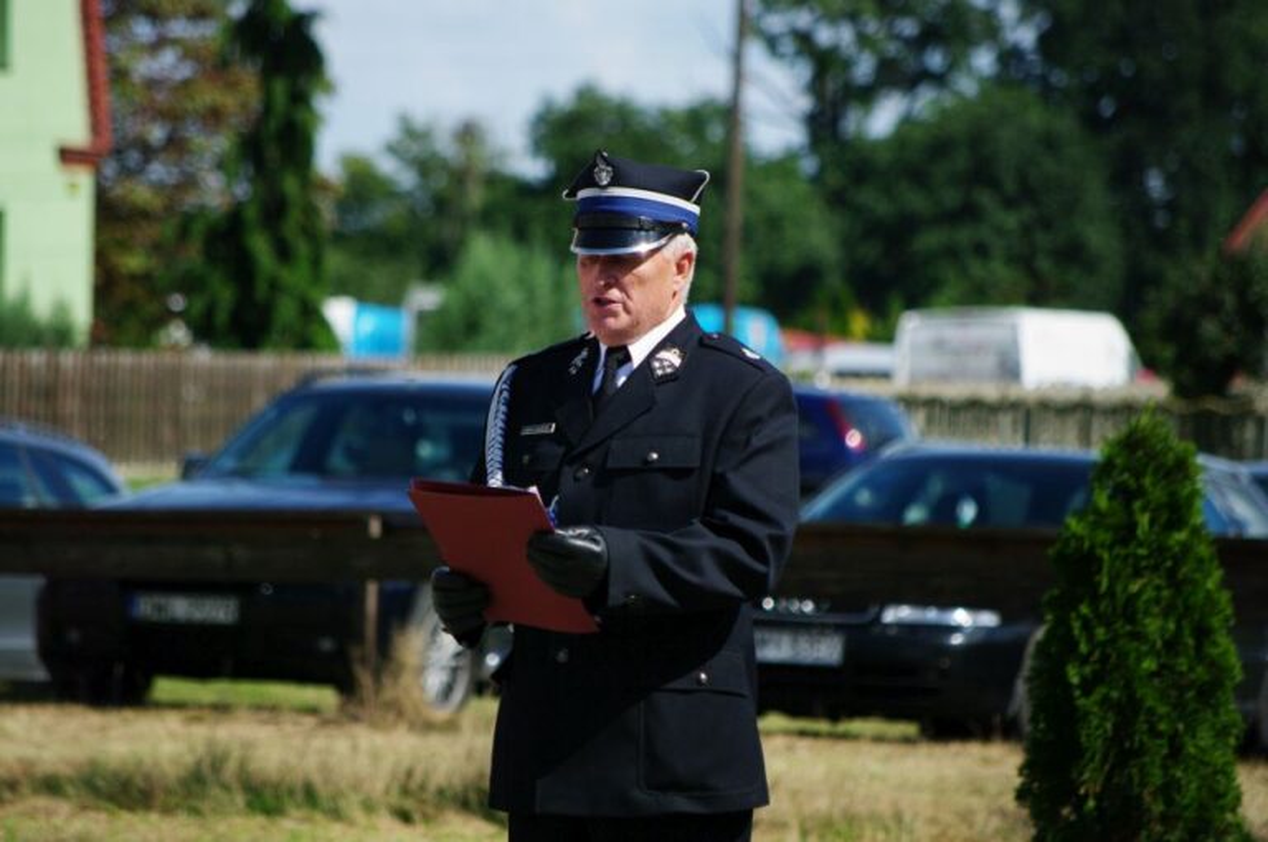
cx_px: 634
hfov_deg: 6.9
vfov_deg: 4.6
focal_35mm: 300
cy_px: 421
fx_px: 10553
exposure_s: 1/1500
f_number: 5.6
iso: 400
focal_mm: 200
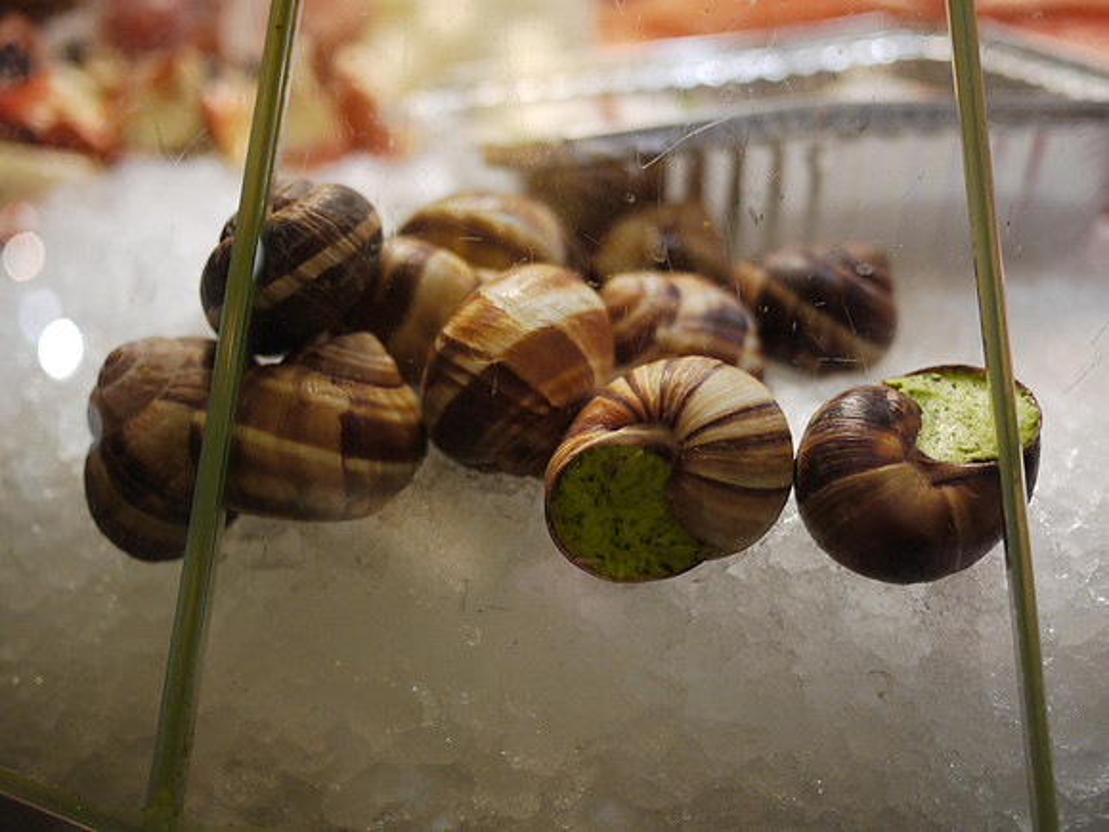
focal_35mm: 40
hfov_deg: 46.8
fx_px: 1281
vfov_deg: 36.0
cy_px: 416
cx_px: 554
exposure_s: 1/125
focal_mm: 20
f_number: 1.7
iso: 320
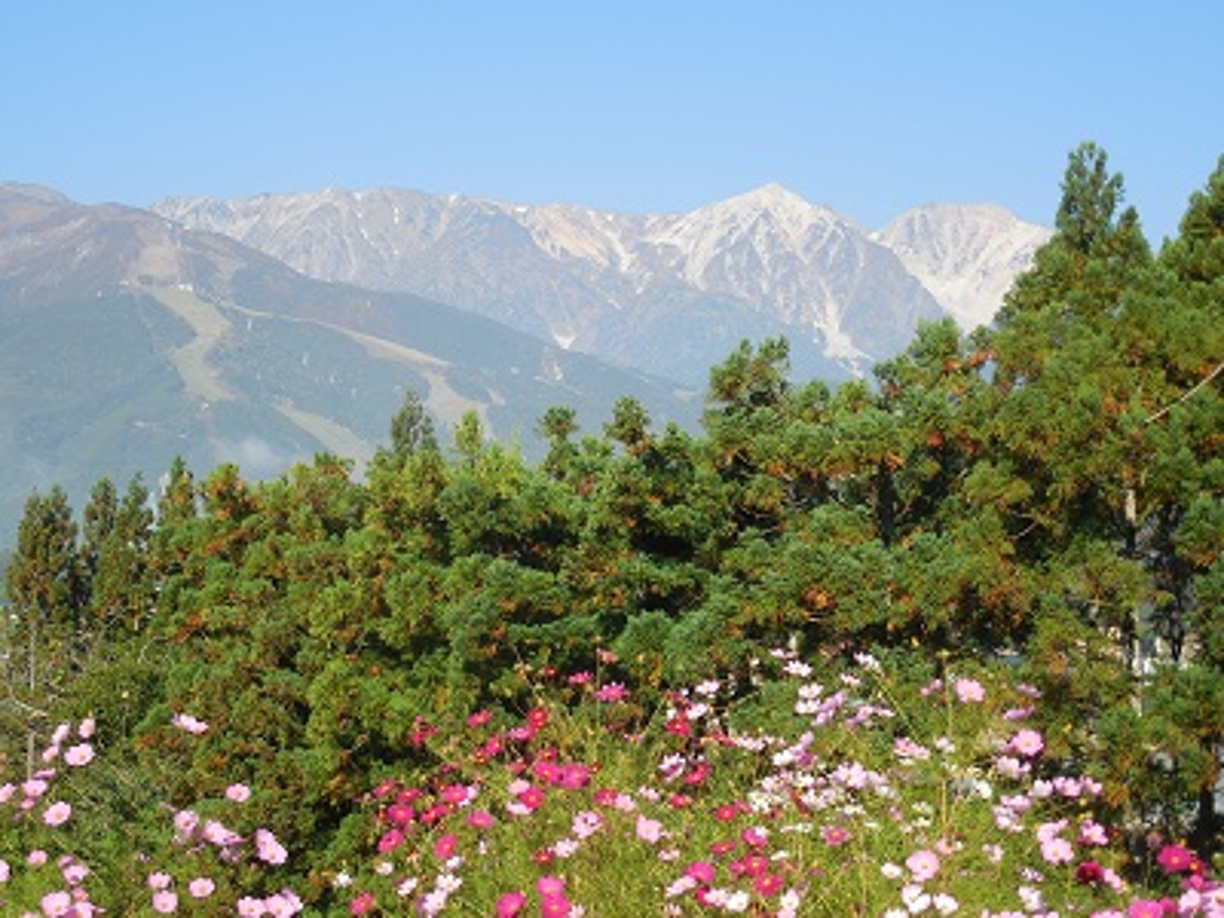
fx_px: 2157
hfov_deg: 31.7
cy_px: 459
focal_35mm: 61
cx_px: 612
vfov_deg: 24.0
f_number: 4.3
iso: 125
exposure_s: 1/500
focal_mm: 11
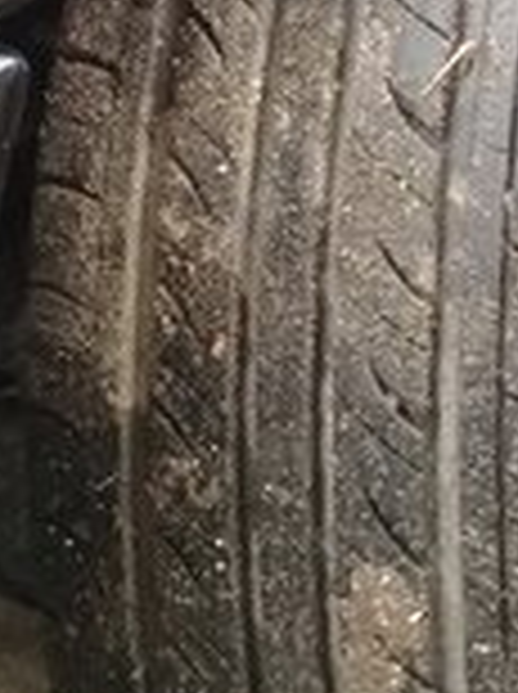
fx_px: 2001
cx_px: 297
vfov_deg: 18.9
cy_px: -68
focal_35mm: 100
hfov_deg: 14.7
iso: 125
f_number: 2.2
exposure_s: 1/33
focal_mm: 3.3
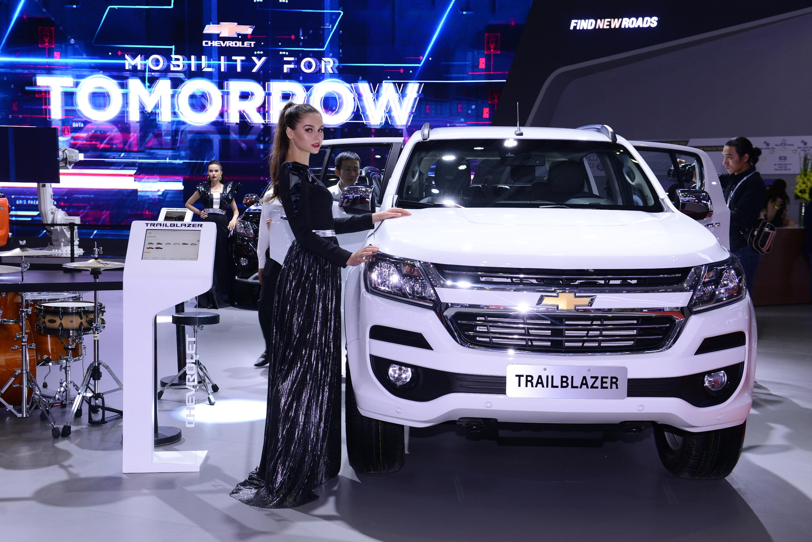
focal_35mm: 44
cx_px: 406
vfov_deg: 30.5
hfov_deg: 44.5
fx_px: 992
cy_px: 271
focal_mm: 44
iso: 800
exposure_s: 1/100
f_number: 4.5
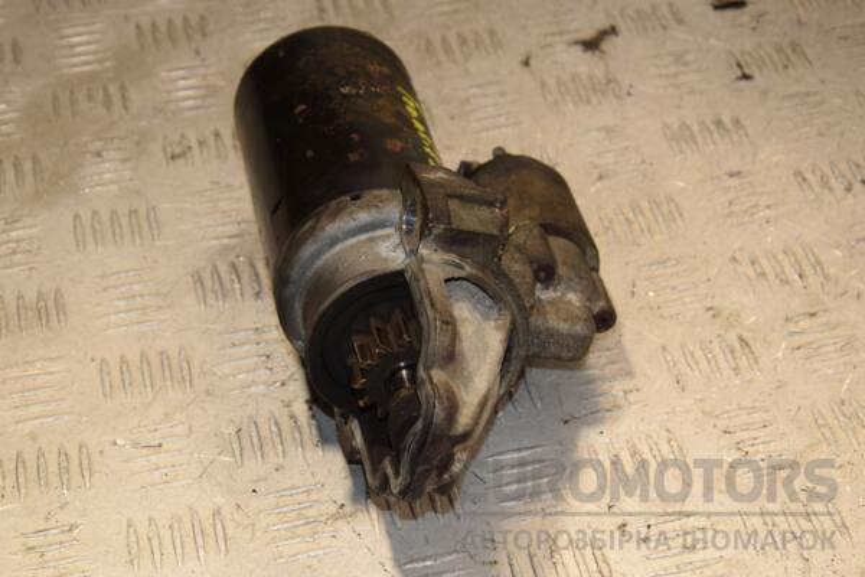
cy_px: 288
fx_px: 2090
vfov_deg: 15.7
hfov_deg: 23.4
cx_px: 432
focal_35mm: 87
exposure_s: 1/200
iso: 800
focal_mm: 58
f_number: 8
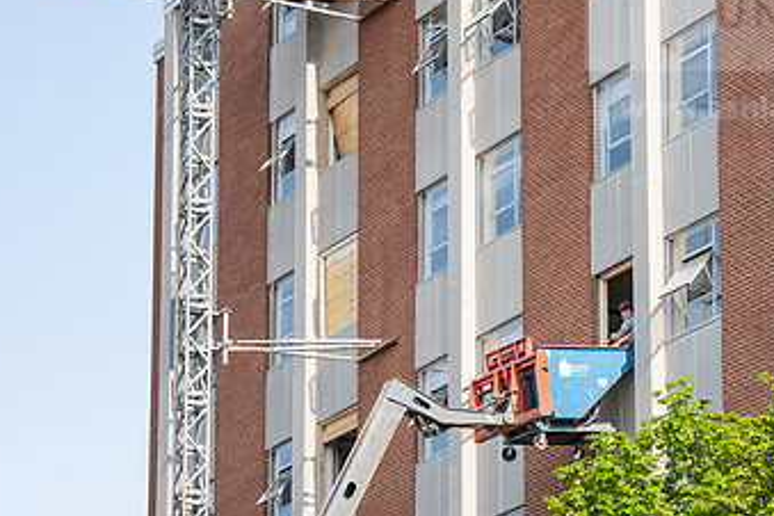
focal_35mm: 209
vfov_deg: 6.6
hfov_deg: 9.8
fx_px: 4493
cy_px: 156
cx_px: 516
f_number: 7.1
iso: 200
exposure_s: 1/320
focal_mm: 122
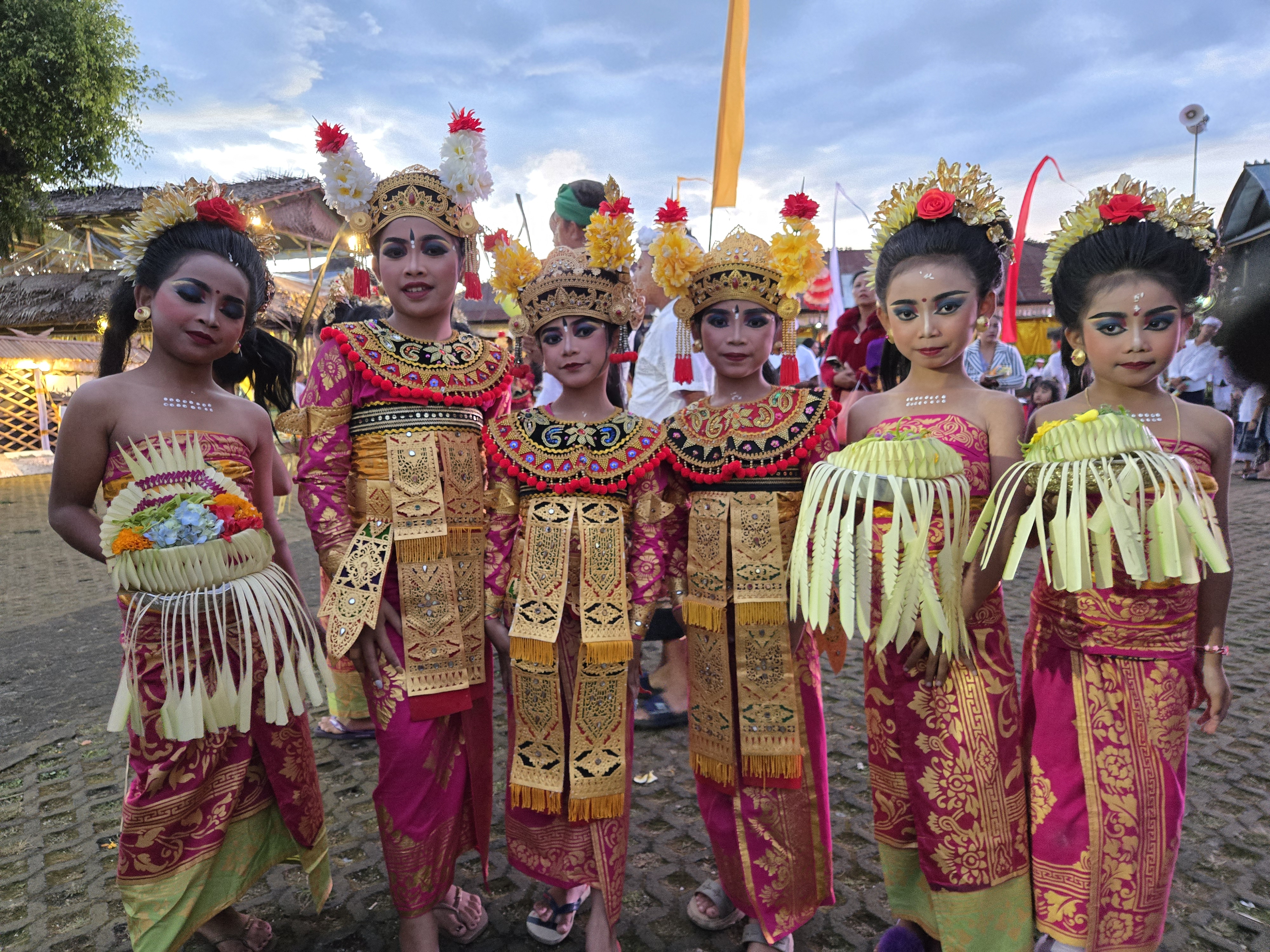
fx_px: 844
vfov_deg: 58.9
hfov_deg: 73.9
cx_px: 635
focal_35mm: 23
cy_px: 476
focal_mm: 5.4
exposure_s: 1/100
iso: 1250
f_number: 1.8
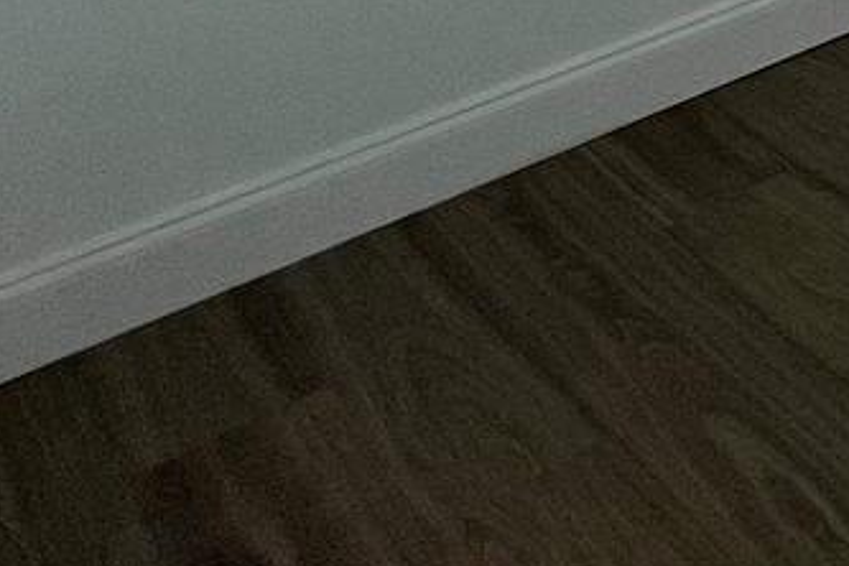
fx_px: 1533
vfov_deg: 15.7
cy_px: -622
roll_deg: +2.2
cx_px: 1611
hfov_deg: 20.0
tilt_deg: -5.8
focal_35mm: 65
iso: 80
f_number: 1.8
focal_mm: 1.57
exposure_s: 1/120
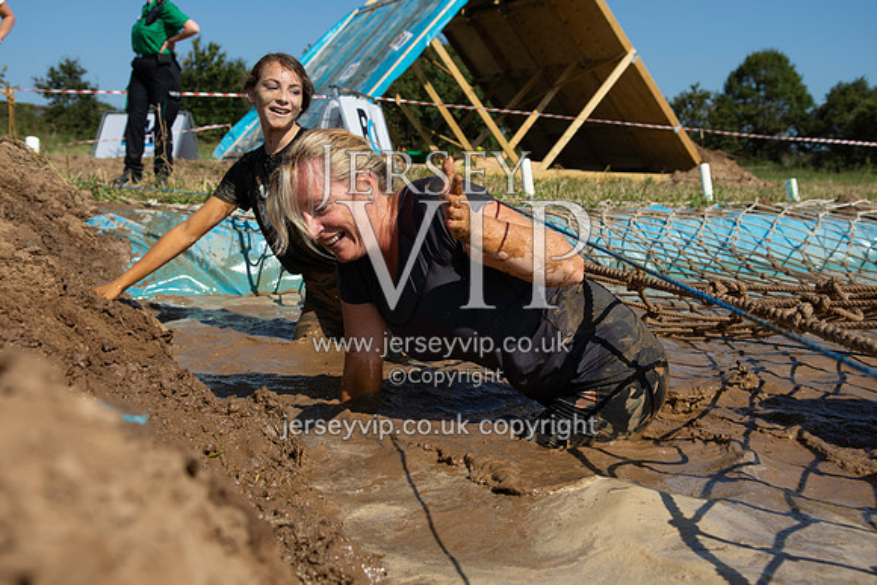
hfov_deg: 46.4
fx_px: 1023
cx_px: 438
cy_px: 292
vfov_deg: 31.9
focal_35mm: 42
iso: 100
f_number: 4
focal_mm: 28
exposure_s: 1/1600
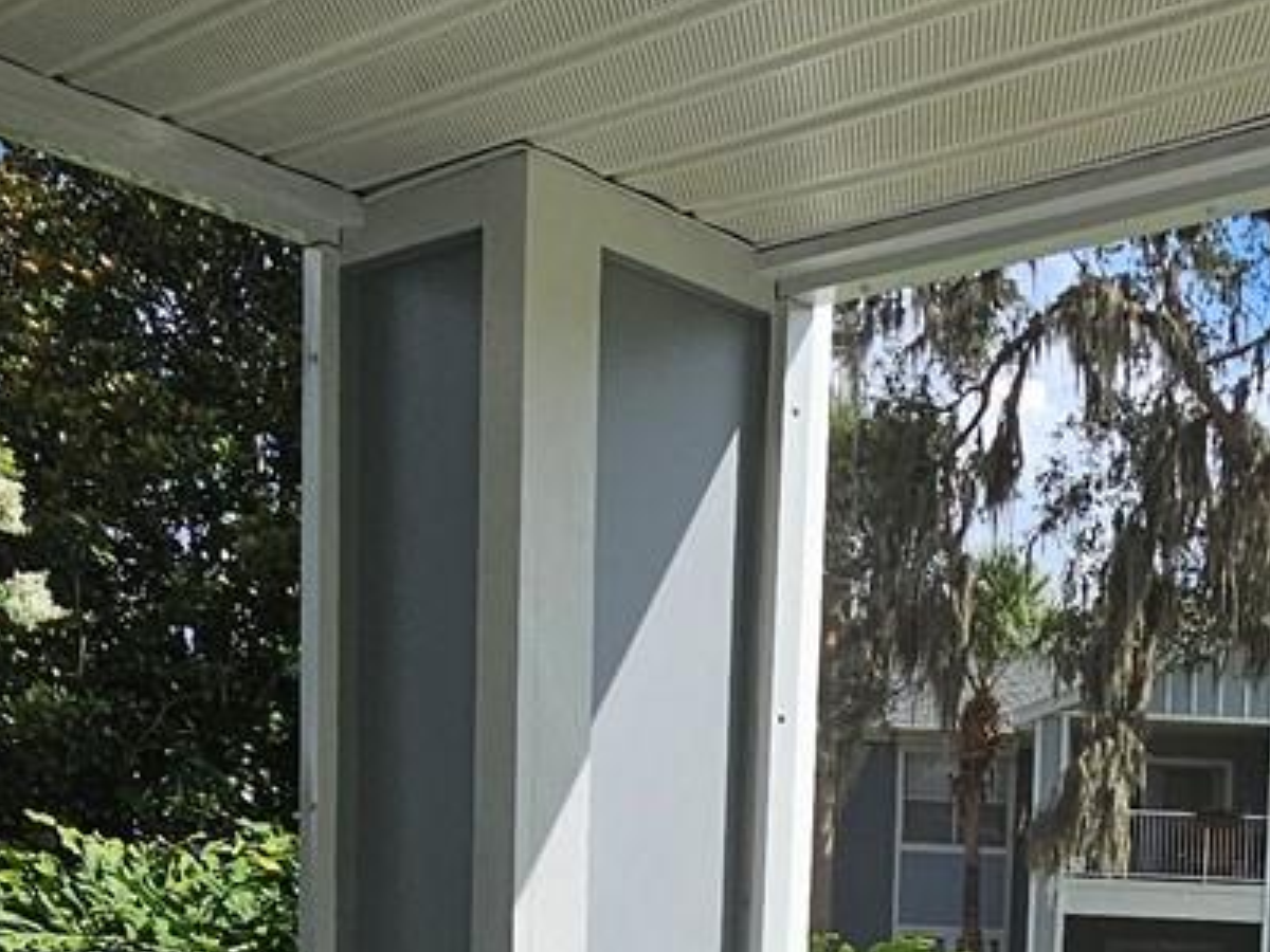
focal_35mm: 52
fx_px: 1908
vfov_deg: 24.7
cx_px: 1283
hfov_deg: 33.5
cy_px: 1209
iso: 50
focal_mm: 2.2
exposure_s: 1/1269
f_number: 2.2
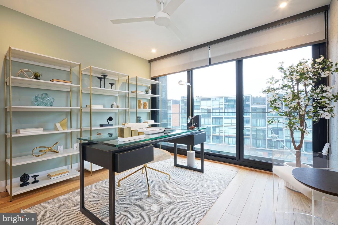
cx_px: 169
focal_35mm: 16
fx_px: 150
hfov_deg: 96.7
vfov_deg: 73.7
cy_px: 112
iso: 100
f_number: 16
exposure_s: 2.5
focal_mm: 16
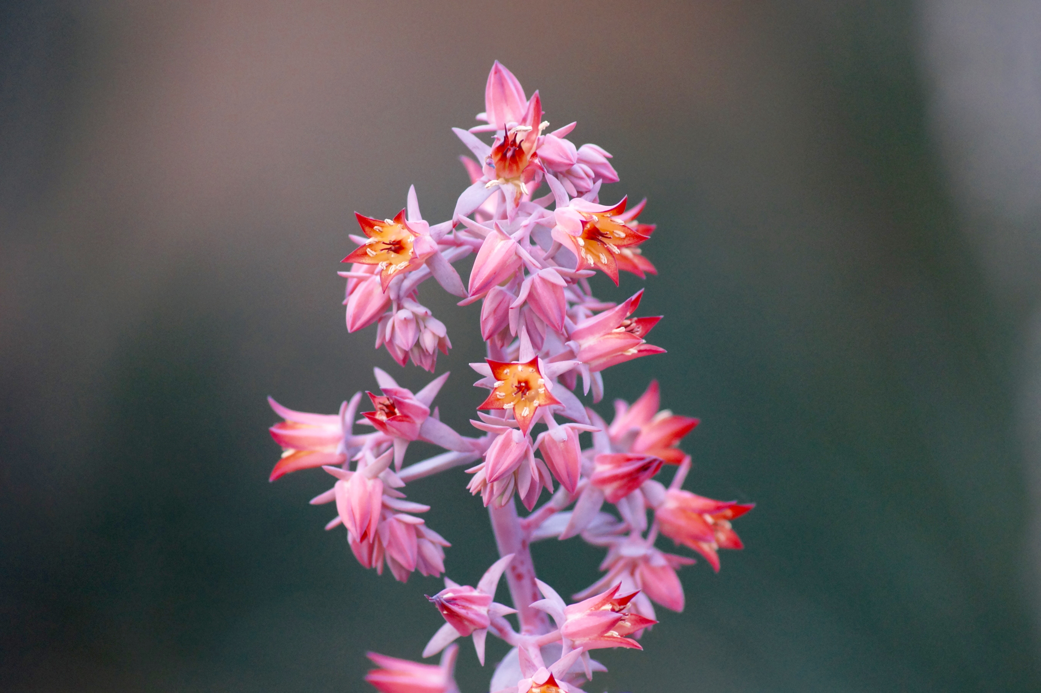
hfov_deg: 7.6
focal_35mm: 270
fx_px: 7803
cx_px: 520
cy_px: 346
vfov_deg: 5.1
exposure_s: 1/320
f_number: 4.5
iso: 1250
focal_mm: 180
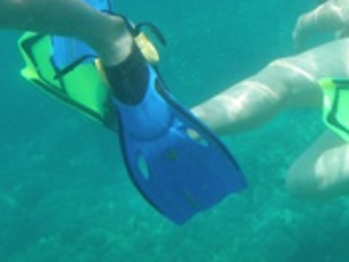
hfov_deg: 23.8
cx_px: 334
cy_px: 8
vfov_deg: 18.2
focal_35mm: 79
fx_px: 796
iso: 80
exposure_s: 1/400
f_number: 3.5
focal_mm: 6.7
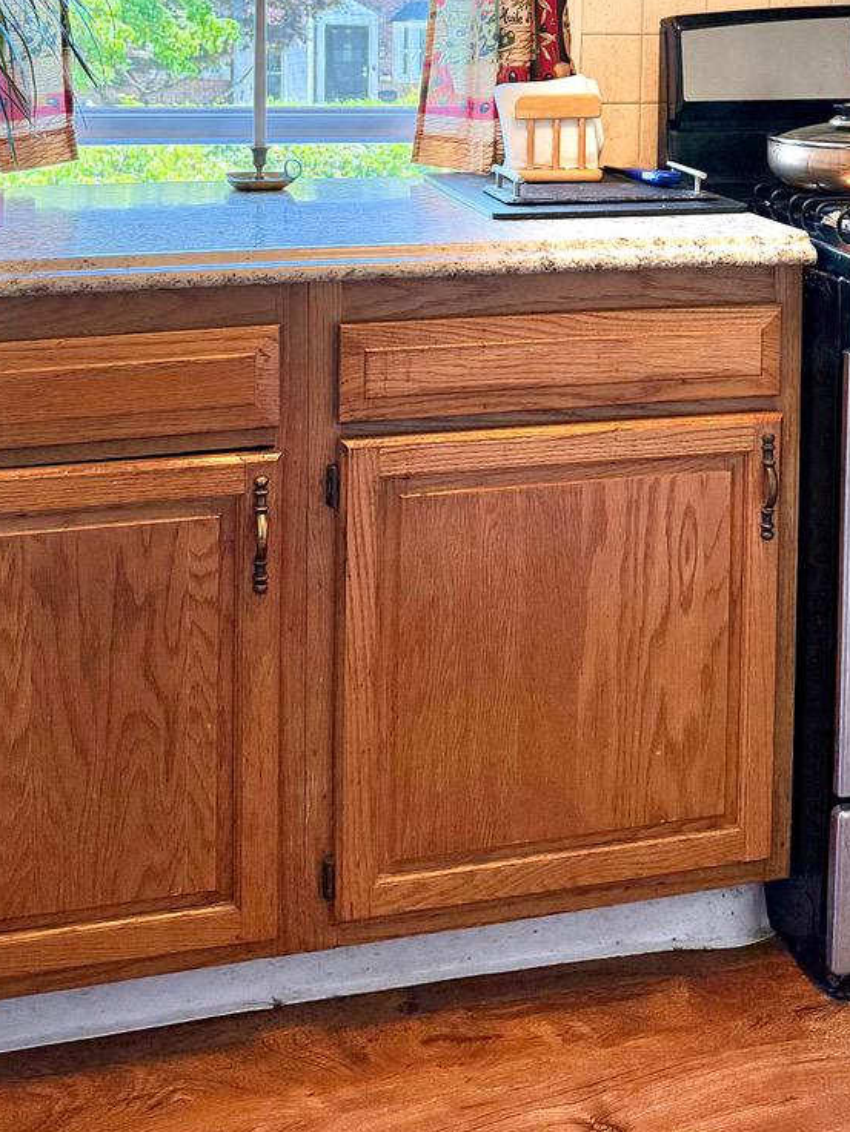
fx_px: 1637
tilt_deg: -4.3
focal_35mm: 50
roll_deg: -0.4
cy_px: 114
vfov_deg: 35.9
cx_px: 549
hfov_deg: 29.0
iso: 320
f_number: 1.78
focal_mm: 6.76
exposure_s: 1/120
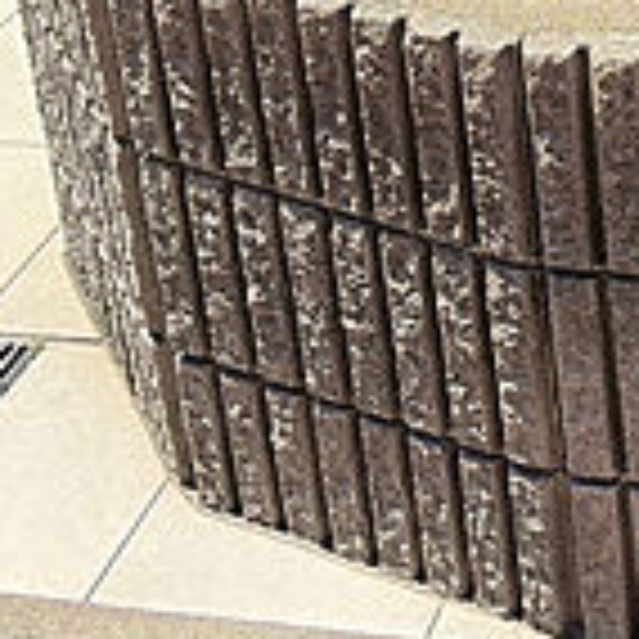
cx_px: 936
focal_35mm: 97
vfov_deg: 16.2
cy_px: -360
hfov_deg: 16.5
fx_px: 2026
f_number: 1.6
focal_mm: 5.96
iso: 64
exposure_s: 1/1848
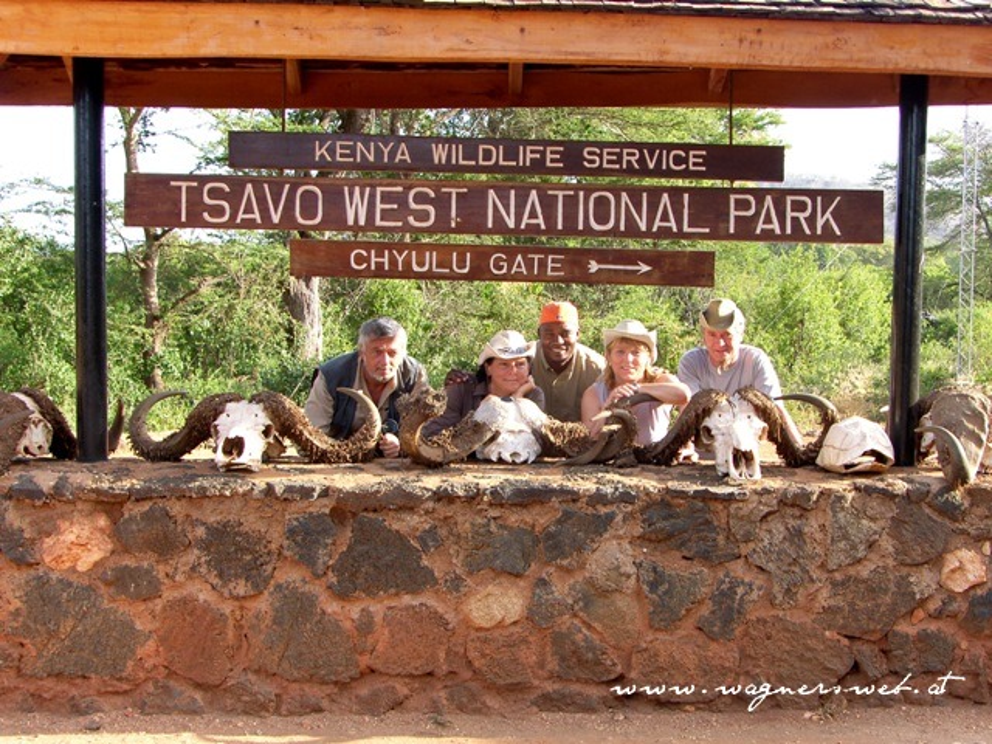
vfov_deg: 32.2
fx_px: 1290
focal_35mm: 45
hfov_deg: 42.1
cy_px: 372
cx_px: 496
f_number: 4
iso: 50
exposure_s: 1/100
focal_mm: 11.5
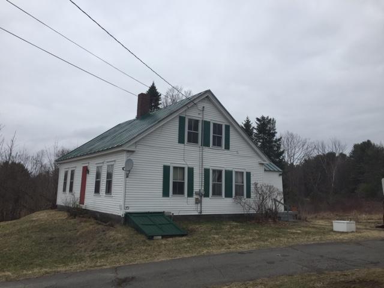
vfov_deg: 48.2
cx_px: 192
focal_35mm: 29
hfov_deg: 61.7
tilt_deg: +8.8
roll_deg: -1.2
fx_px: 322
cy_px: 144
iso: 32
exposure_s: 1/2326
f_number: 2.2
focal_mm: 4.15
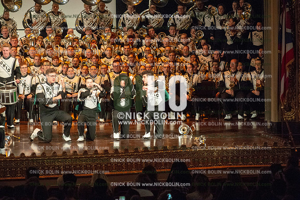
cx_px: 150
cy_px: 100
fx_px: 1541
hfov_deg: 11.1
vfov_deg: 7.4
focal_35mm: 185
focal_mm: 185
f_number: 5.6
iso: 8000
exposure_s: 1/320
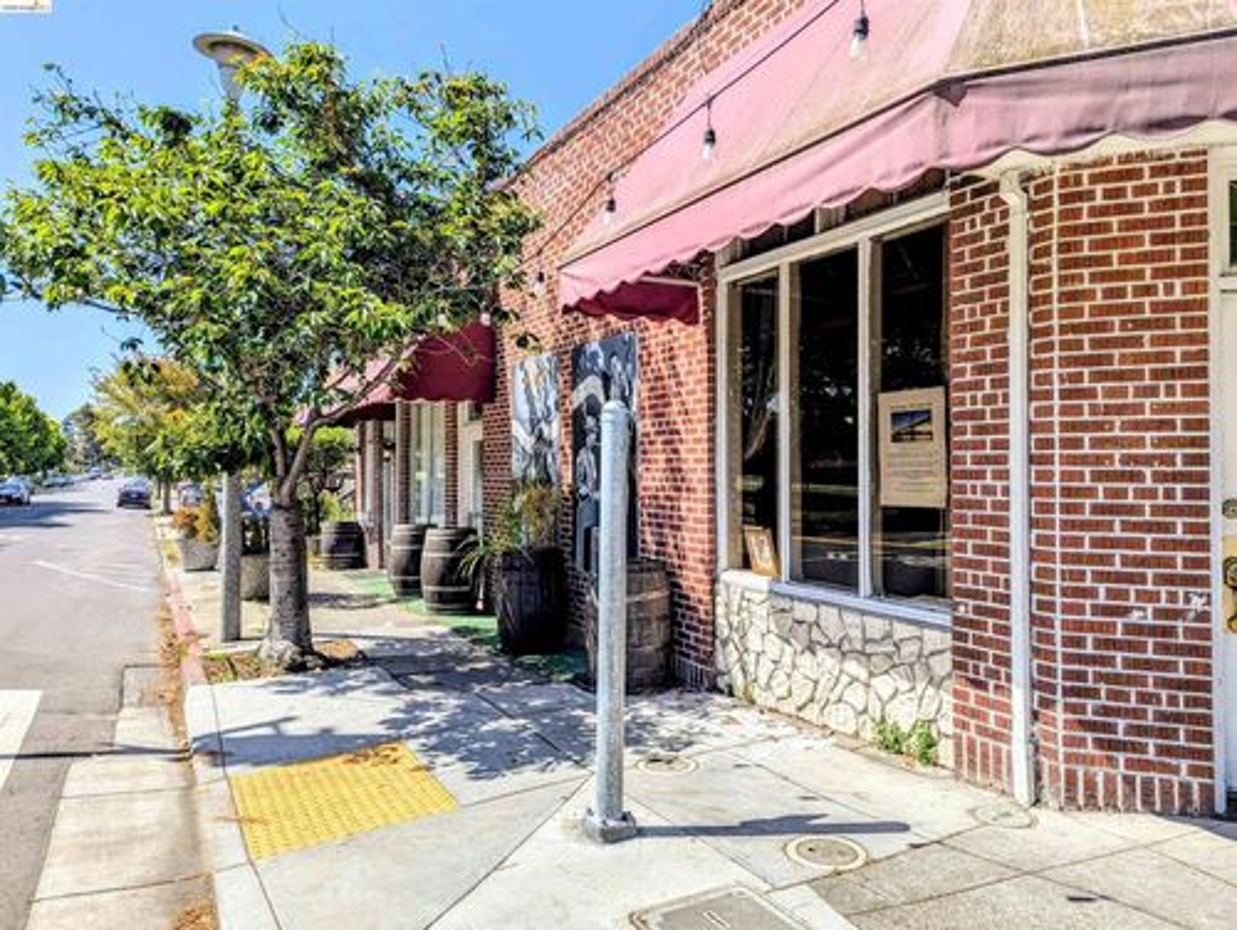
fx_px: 858
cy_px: 465
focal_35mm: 24
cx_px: 618
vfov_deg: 56.9
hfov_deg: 71.5
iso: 47
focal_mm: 6.81
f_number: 1.85
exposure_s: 1/2096
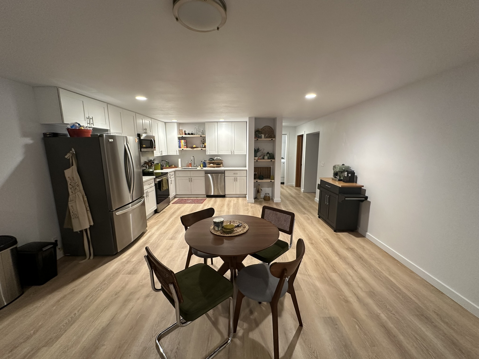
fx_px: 194
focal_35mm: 14
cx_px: 240
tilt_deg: -9.3
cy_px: 180
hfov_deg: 102.1
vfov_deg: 85.7
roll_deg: +0.2
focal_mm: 2.22
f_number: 2.2
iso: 200
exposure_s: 1/60
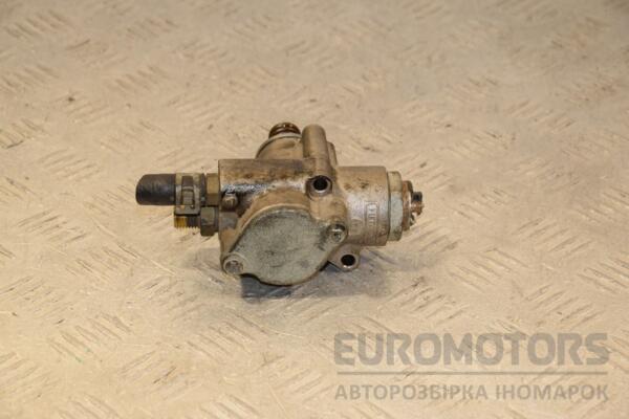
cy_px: 210
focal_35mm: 135
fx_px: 2359
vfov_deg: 10.2
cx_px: 314
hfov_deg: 15.2
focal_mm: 90
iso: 800
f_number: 8
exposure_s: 1/200
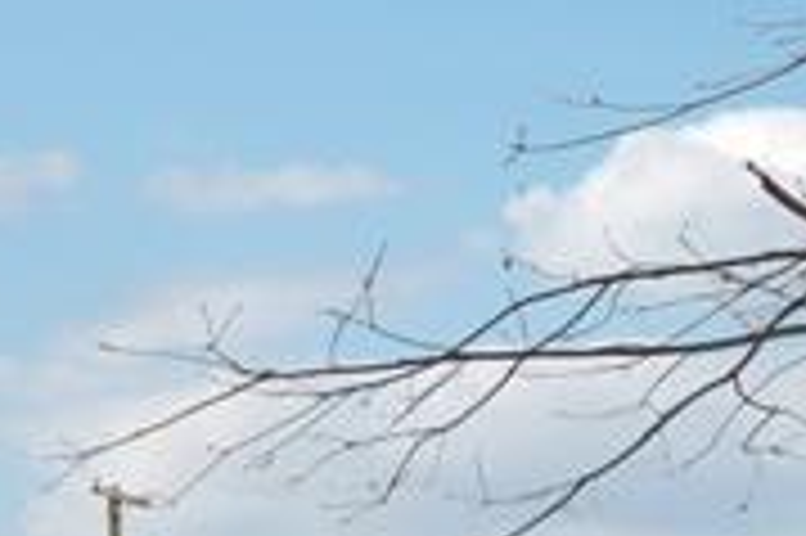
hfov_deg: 14.8
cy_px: 991
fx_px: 1924
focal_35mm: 86
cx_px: -1126
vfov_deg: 13.9
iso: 100
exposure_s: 1/350
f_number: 8
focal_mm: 10
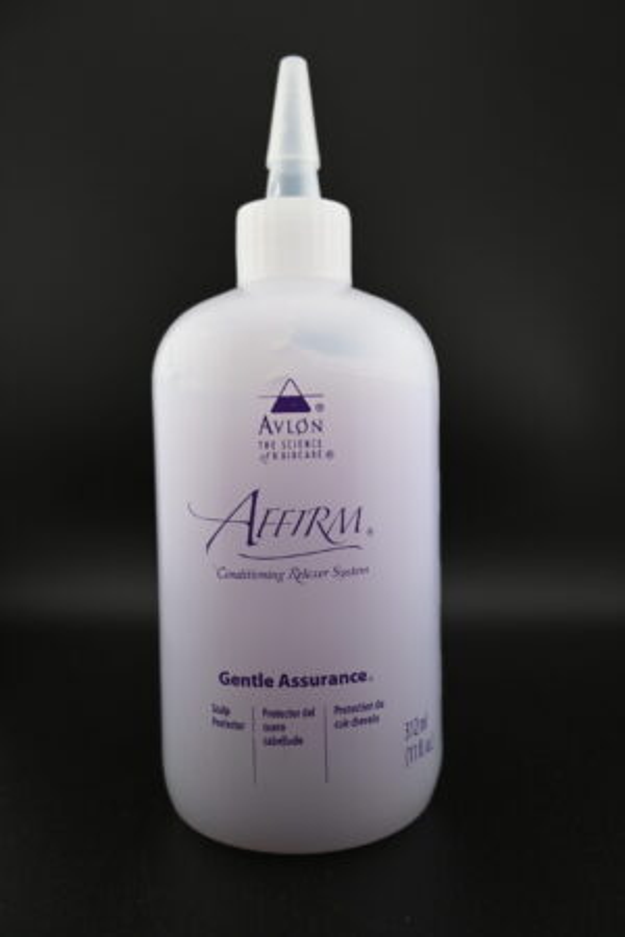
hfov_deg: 41.7
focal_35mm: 32
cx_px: 312
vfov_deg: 59.5
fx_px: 820
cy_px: 468
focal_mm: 21
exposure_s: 1/250
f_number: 4
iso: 320
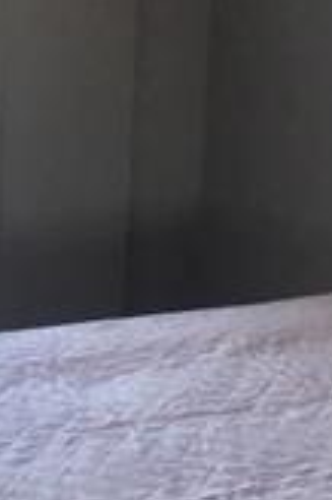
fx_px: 1636
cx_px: -61
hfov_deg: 11.4
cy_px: 232
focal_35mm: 118
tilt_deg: -14.8
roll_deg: +0.0
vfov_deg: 17.4
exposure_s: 1/33
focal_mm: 4.15
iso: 32
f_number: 2.2
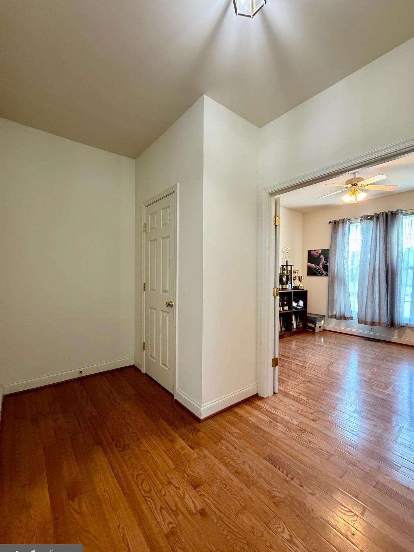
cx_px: 208
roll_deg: -0.6
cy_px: 280
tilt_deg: -0.6
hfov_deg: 81.7
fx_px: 239
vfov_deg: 98.2
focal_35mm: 15
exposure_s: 1/60
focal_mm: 2.22
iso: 640
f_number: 2.2
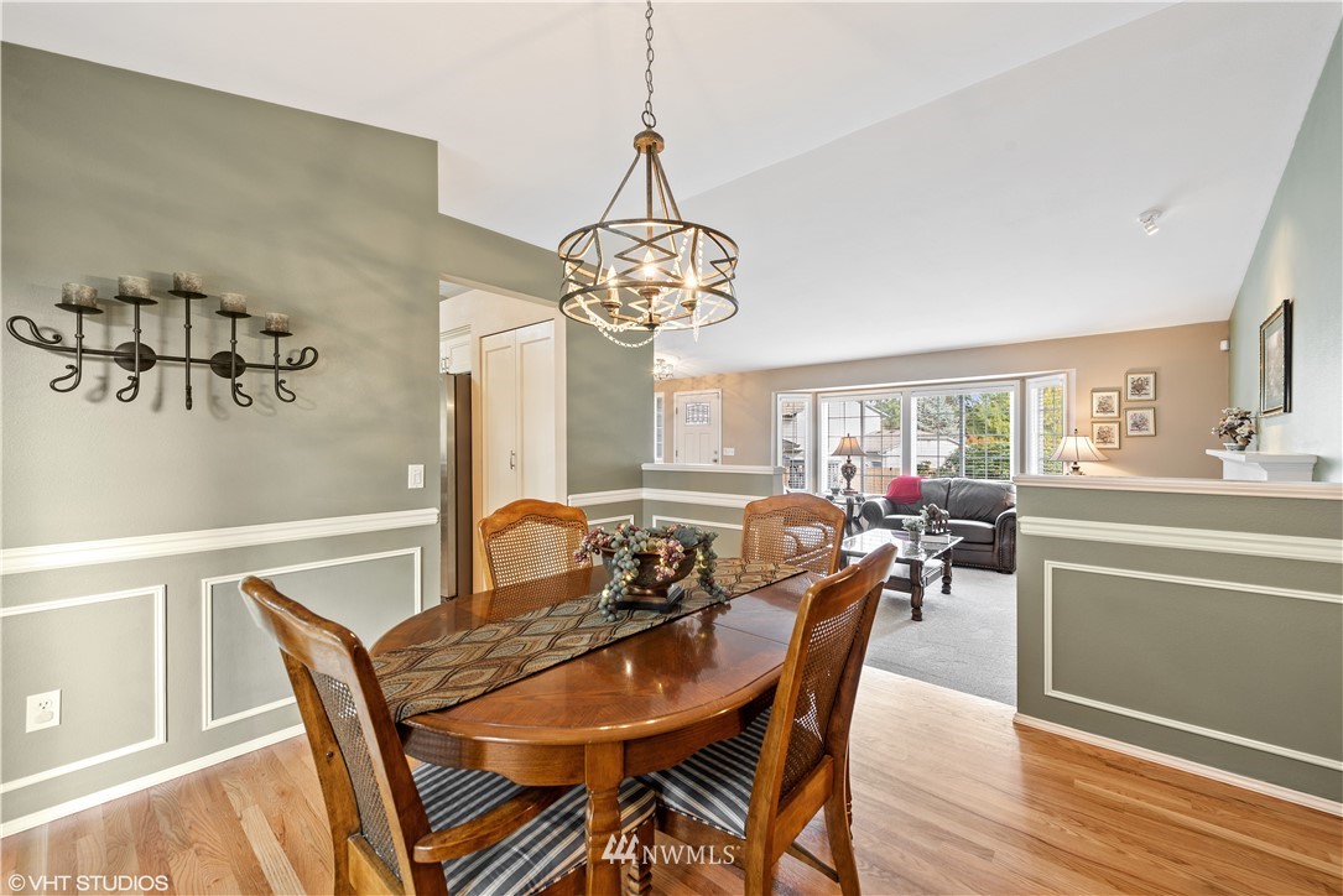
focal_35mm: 14
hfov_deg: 104.2
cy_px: 448
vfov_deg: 81.2
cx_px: 672
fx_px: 522
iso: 200
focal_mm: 14
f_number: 8
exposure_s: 1/1.25
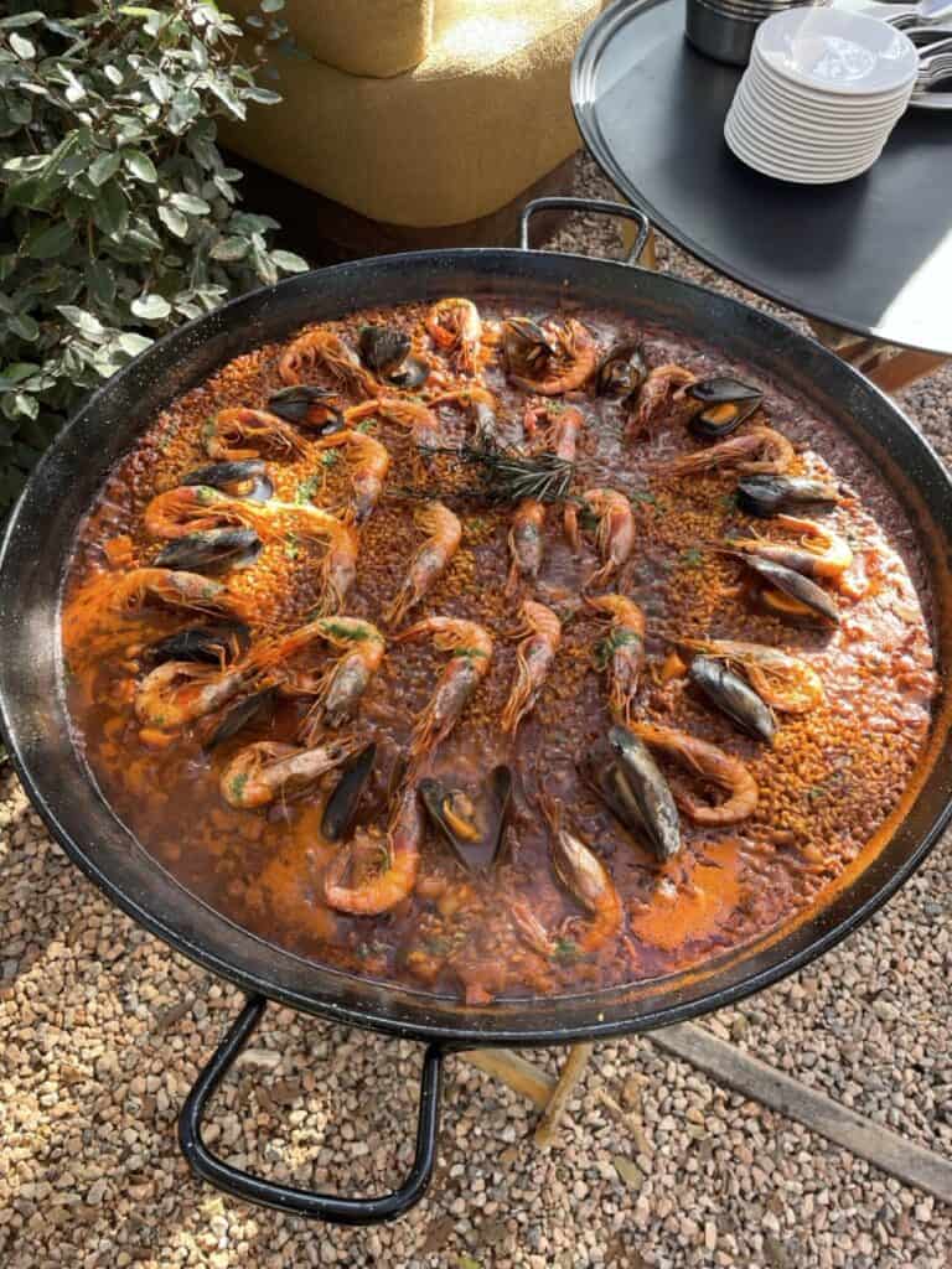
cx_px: 476
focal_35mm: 26
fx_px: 953
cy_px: 634
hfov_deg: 53.1
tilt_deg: -55.5
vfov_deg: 67.3
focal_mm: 4.2
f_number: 1.6
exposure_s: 1/134
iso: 32
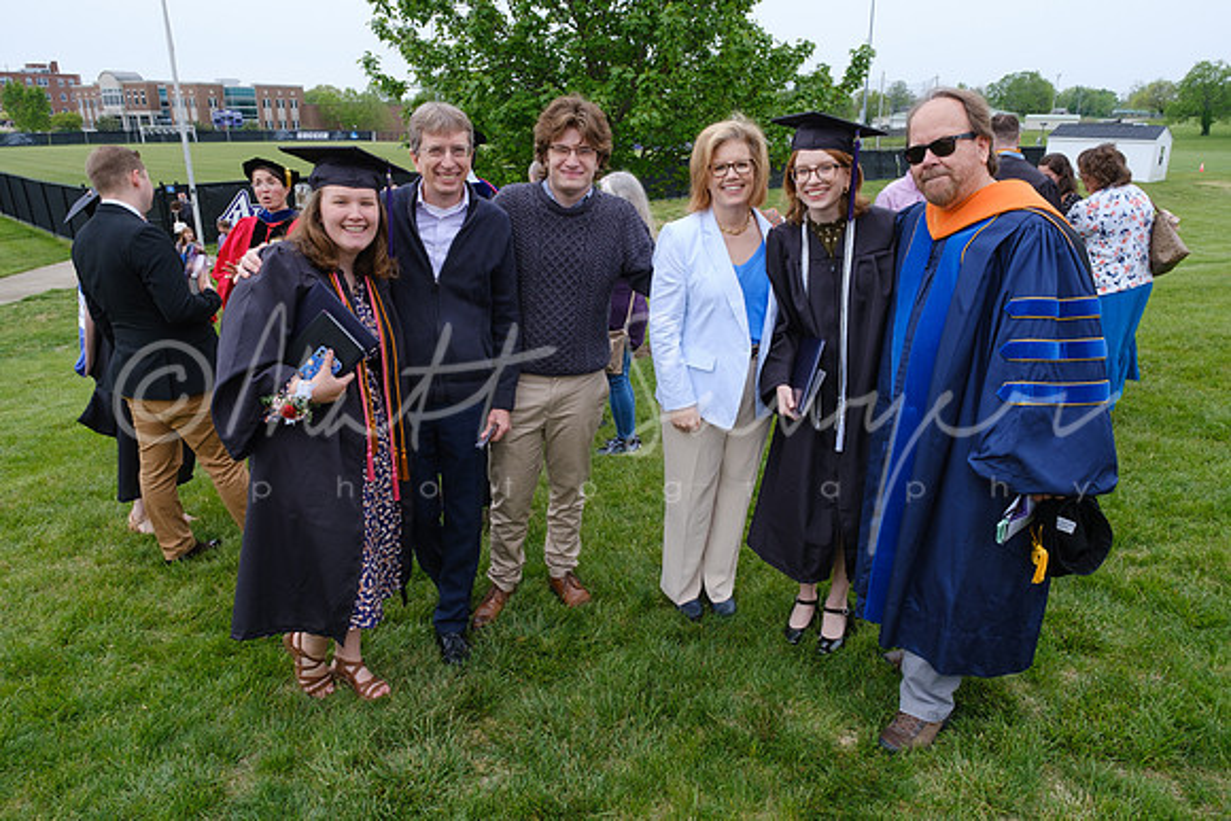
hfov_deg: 73.7
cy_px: 410
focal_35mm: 24
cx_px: 616
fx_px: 821
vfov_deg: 53.2
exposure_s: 1/125
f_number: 9
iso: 400
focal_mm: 16
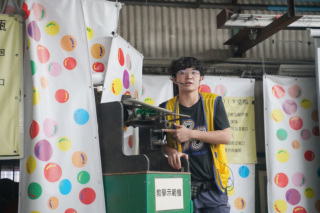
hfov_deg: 27.0
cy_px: 106
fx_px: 667
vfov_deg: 18.2
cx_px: 160
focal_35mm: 75
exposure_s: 1/160
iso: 6400
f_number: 4
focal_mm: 75
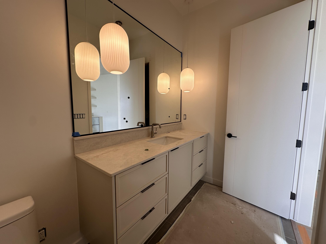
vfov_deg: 85.7
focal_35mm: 14
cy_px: 122
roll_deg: -0.4
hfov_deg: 102.1
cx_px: 163
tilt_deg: -4.7
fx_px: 132
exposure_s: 1/163
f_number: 2.2
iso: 40
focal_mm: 2.22
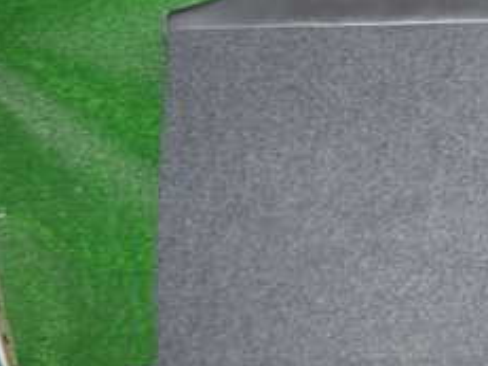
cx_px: 623
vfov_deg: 22.4
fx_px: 916
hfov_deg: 25.8
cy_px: 254
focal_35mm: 65
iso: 160
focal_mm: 4.5
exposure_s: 1/60
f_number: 2
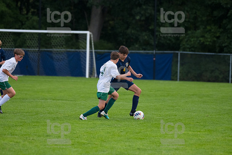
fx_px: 2192
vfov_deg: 4.0
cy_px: 78
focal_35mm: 340
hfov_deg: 6.1
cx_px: 116
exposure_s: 1/2000
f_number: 5.6
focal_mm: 340
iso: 3200
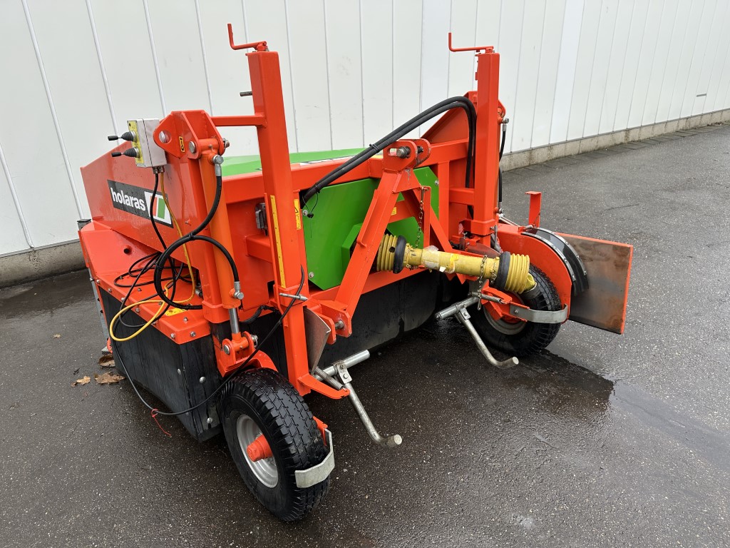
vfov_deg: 56.8
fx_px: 506
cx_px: 365
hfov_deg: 71.6
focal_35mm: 24
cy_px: 274
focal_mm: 6.86
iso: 64
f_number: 1.78
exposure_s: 1/121
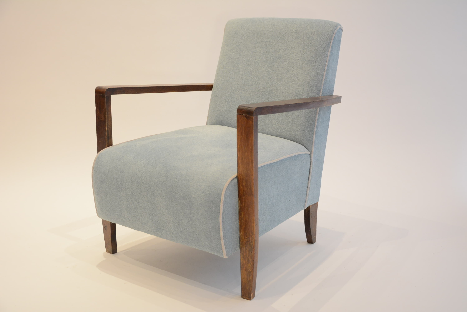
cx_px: 234
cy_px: 156
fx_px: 623
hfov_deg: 41.1
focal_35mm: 48
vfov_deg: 28.1
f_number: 4.2
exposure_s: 1/40
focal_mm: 32
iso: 800
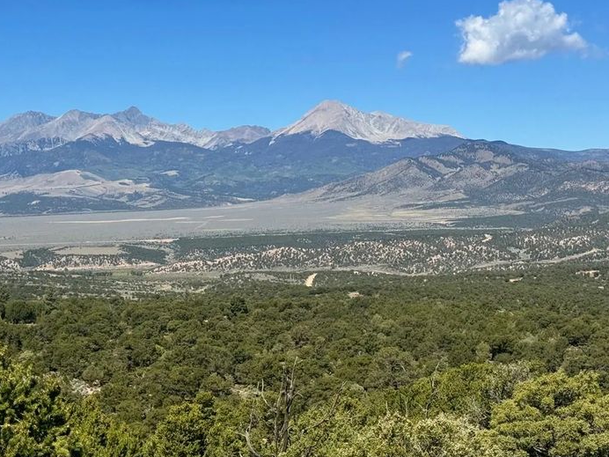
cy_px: 321
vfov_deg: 20.6
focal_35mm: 71
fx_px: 1249
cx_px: 202
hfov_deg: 27.2
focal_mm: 6.76
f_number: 1.78
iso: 64
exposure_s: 1/4975
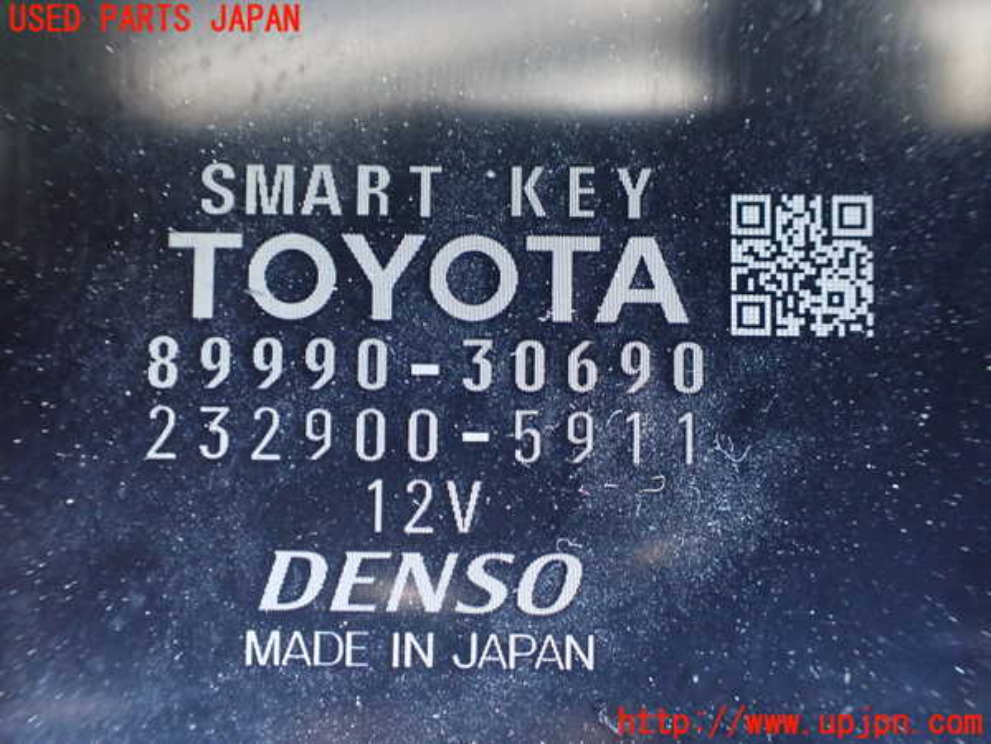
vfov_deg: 46.8
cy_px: 372
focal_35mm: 30
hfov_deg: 60.0
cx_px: 496
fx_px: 859
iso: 1000
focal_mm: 5.4
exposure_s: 1/30
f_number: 2.3
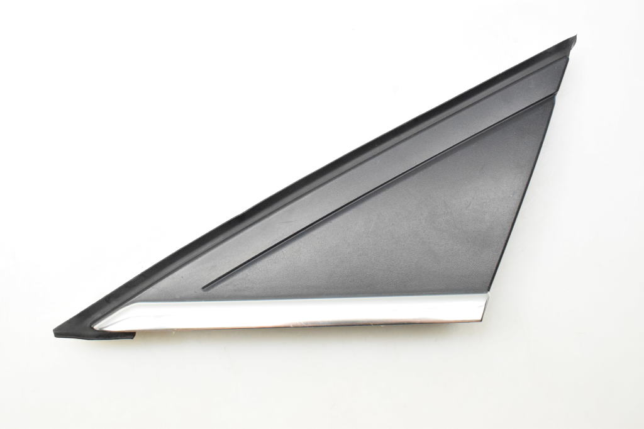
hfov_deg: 53.1
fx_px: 644
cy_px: 214
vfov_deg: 36.8
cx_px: 322
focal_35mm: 36
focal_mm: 24
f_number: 10
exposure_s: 1/400
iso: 6400
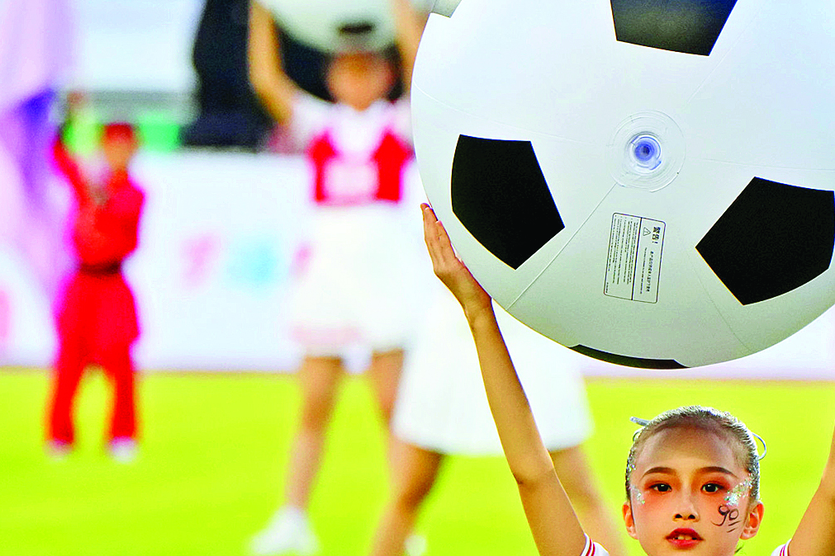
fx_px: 15145
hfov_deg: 3.2
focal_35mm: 653
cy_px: 368
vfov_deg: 2.1
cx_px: 509
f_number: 6.3
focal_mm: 291
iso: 3200
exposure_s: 1/320
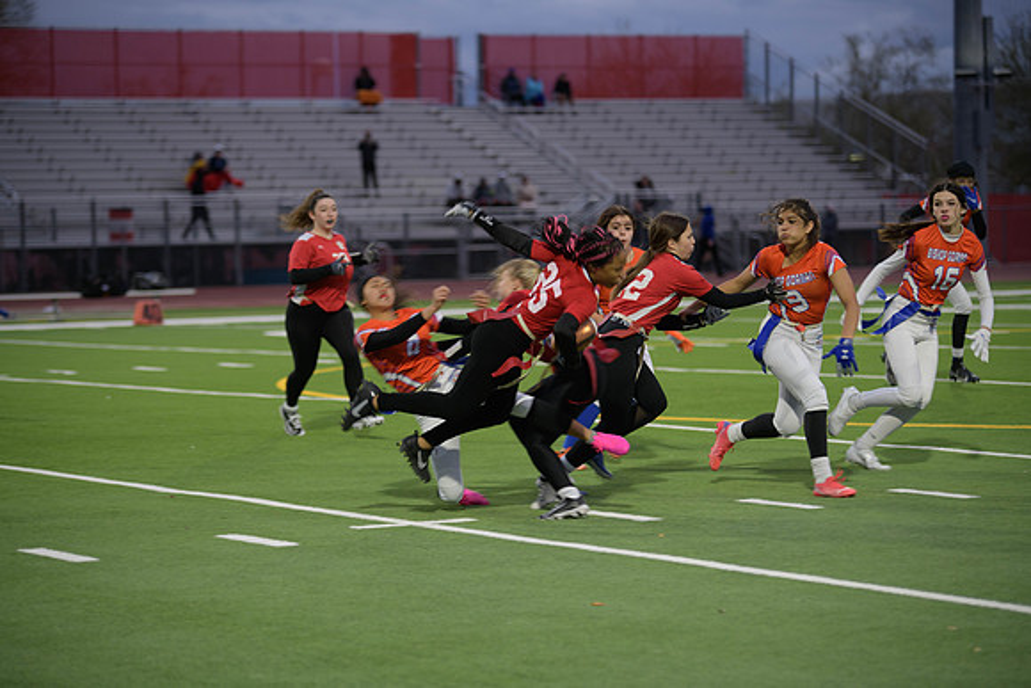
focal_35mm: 122
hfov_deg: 16.8
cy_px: 344
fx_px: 3495
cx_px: 516
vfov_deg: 11.2
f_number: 2.8
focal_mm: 122
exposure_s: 1/200
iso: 450
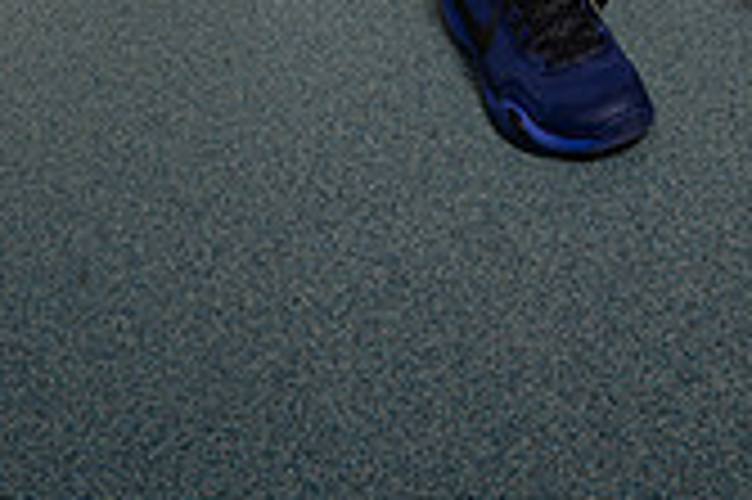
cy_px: -500
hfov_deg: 28.7
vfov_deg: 15.5
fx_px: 1461
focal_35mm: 70
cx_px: 500
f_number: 5.6
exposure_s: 1/200
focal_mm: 26
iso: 320
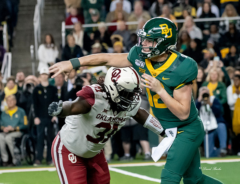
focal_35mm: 426
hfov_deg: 4.6
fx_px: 2973
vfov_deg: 3.5
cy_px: 80
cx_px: 111
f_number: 5.6
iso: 9000
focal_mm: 230
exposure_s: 1/1250
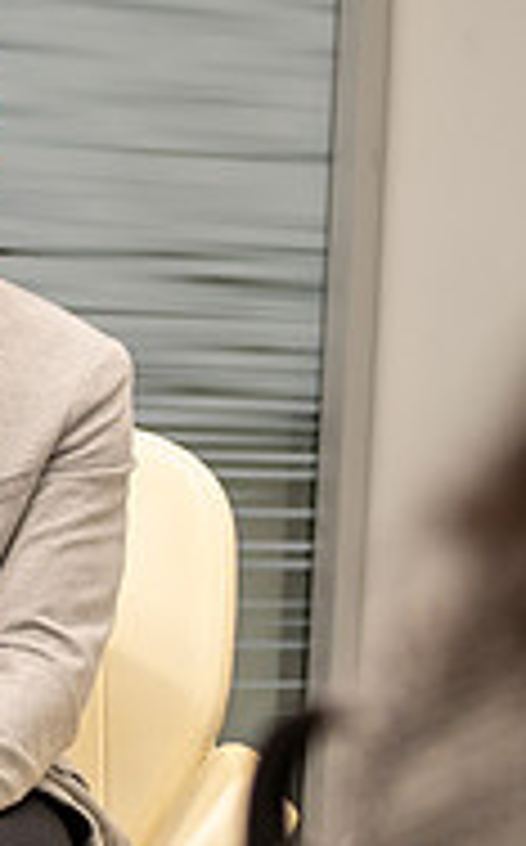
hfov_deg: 4.2
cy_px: 333
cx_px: -22
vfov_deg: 6.8
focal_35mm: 308
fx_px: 7086
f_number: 4
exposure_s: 1/100
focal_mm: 98
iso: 1600
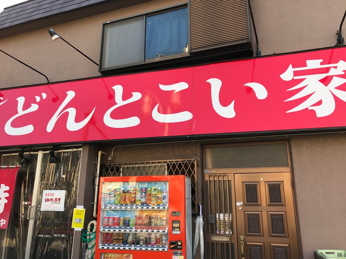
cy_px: 130
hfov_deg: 63.4
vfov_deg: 49.7
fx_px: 280
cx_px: 173
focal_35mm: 28
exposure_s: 1/364
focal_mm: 3.99
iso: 20
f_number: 1.8
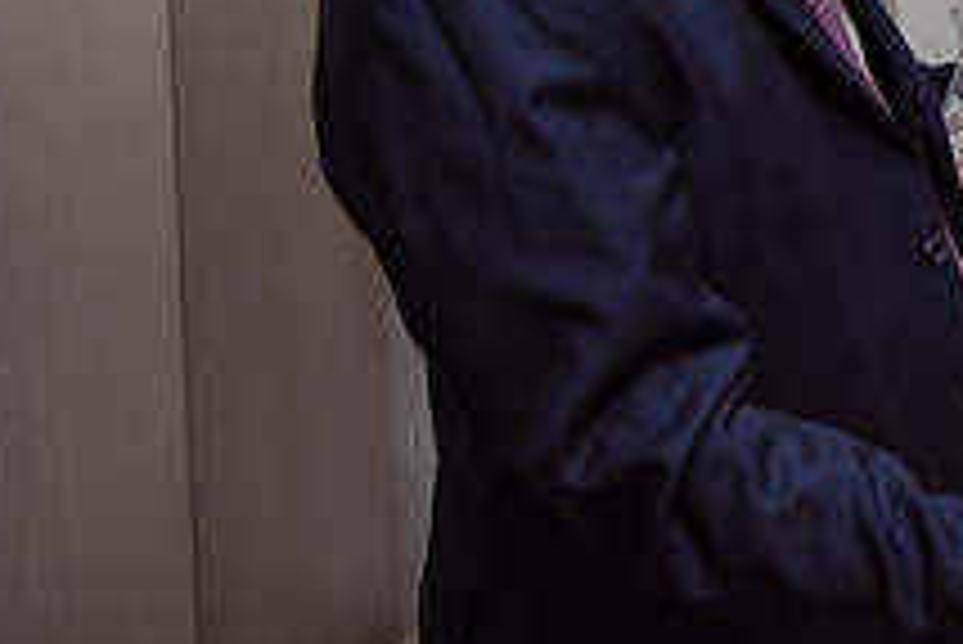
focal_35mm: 88
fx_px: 2356
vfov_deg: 15.2
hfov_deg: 20.9
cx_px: 1278
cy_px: -46
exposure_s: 1/200
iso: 1600
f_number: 2.8
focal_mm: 31
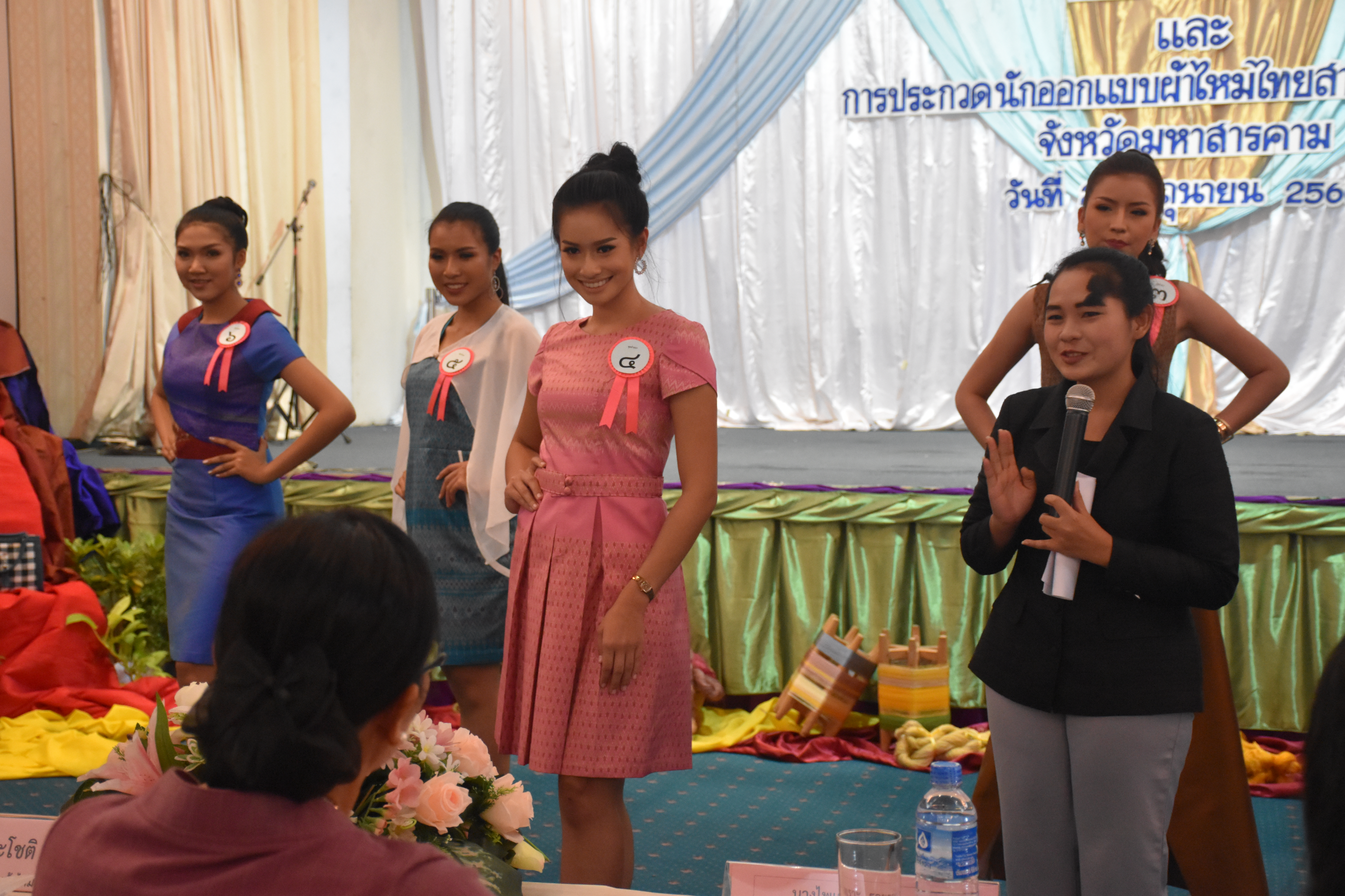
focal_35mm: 57
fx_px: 2129
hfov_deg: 35.1
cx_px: 672
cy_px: 448
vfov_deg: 23.8
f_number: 4.2
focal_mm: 38
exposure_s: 1/60
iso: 2800
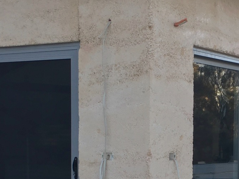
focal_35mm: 89
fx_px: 614
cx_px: 177
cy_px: 170
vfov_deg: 16.3
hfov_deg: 21.8
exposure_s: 1/125
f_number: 2.2
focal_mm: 4.15
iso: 25
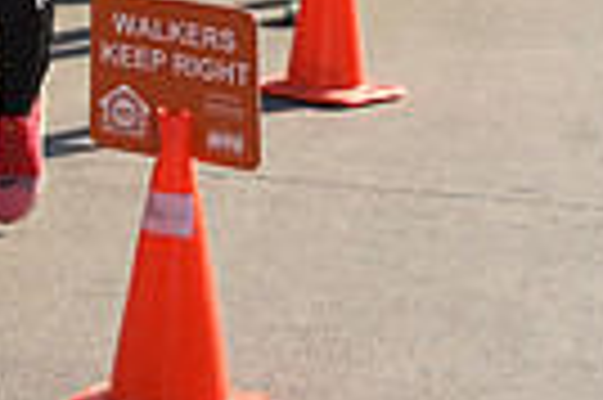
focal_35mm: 225
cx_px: -405
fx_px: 3764
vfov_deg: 5.9
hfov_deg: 8.9
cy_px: -411
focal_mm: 52
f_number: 2.8
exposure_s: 1/1250
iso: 100
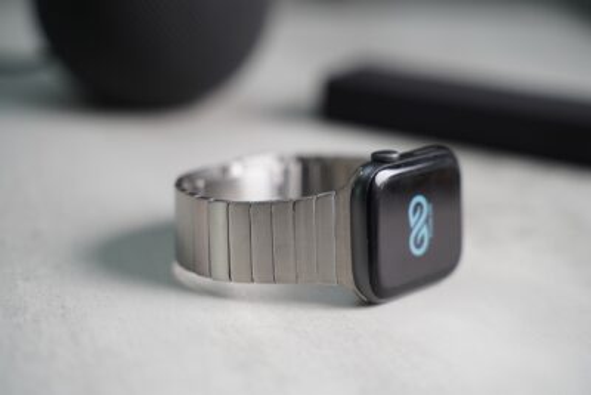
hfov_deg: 27.0
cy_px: 198
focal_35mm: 75
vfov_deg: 18.2
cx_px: 296
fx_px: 1232
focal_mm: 75
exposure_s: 1/80
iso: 800
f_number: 4
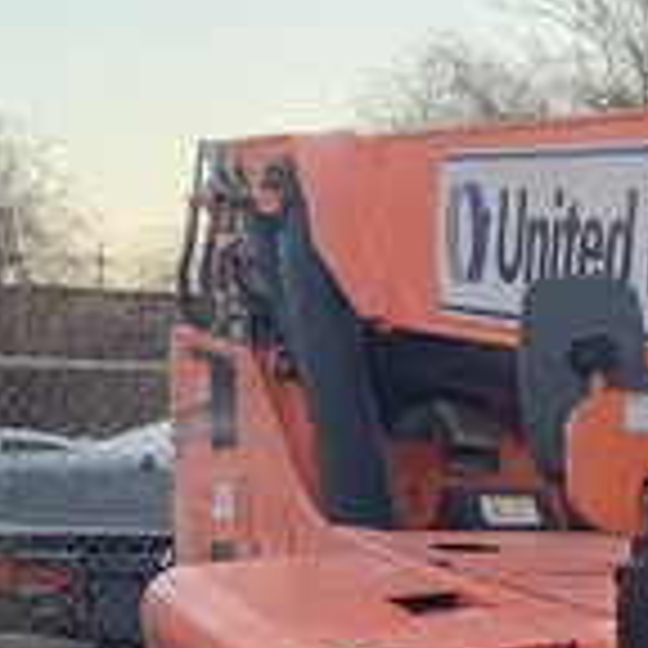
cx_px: 801
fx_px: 2478
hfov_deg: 14.4
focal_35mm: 117
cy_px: 884
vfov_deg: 14.2
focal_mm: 4.25
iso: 25
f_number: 1.8
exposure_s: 1/95
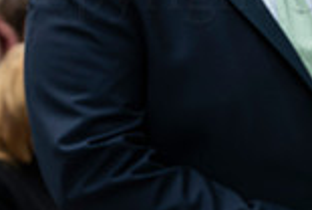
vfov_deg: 3.0
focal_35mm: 467
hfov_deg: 4.4
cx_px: 509
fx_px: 4055
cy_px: -41
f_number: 2.8
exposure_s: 1/160
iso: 320
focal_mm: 125
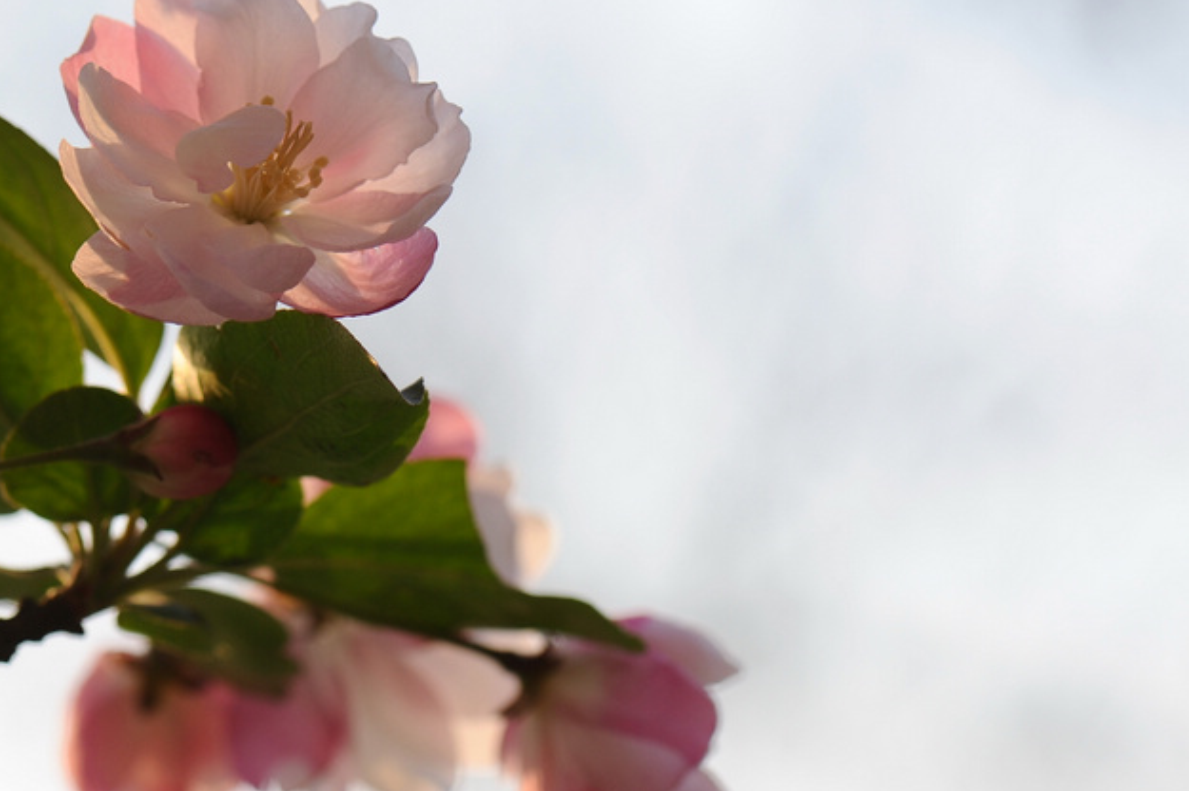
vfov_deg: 8.0
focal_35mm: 172
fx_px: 5678
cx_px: 236
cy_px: 385
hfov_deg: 11.9
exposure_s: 1/400
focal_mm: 105
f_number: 6.3
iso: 320
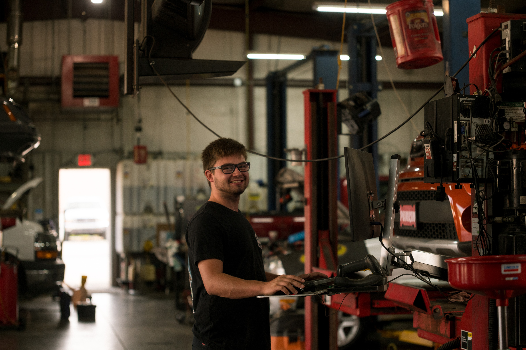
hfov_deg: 28.9
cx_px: 263
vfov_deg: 19.4
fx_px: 1022
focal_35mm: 70
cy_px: 175
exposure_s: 1/400
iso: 400
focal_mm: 70
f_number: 2.8
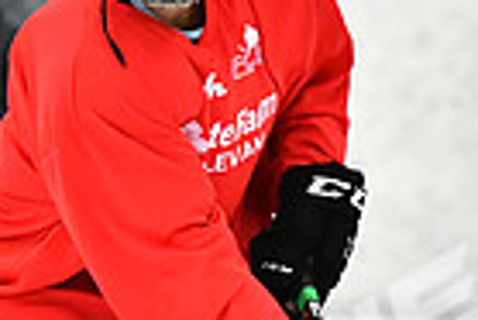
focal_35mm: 813
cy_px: 329
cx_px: 347
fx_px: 10806
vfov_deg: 1.7
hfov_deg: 2.5
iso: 5000
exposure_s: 1/1250
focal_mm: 130
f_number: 2.8
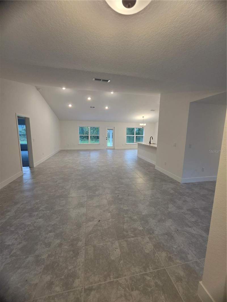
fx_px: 114
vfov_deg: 106.2
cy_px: 151
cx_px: 114
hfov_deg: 89.9
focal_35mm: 13
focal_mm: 2.2
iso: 200
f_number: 1.9
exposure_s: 1/120
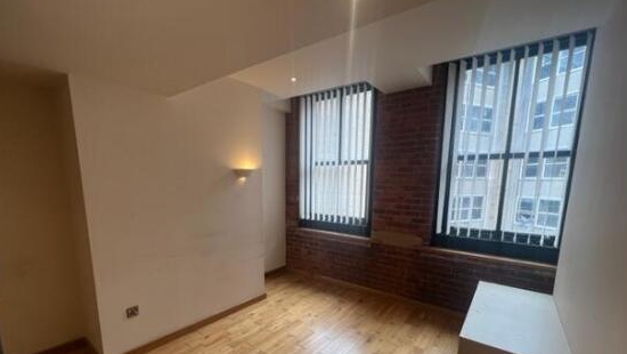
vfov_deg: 69.3
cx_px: 316
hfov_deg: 103.0
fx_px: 250
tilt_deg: -8.1
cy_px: 226
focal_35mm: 15
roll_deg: -1.0
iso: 80
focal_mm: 1.57
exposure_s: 1/100
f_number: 1.8
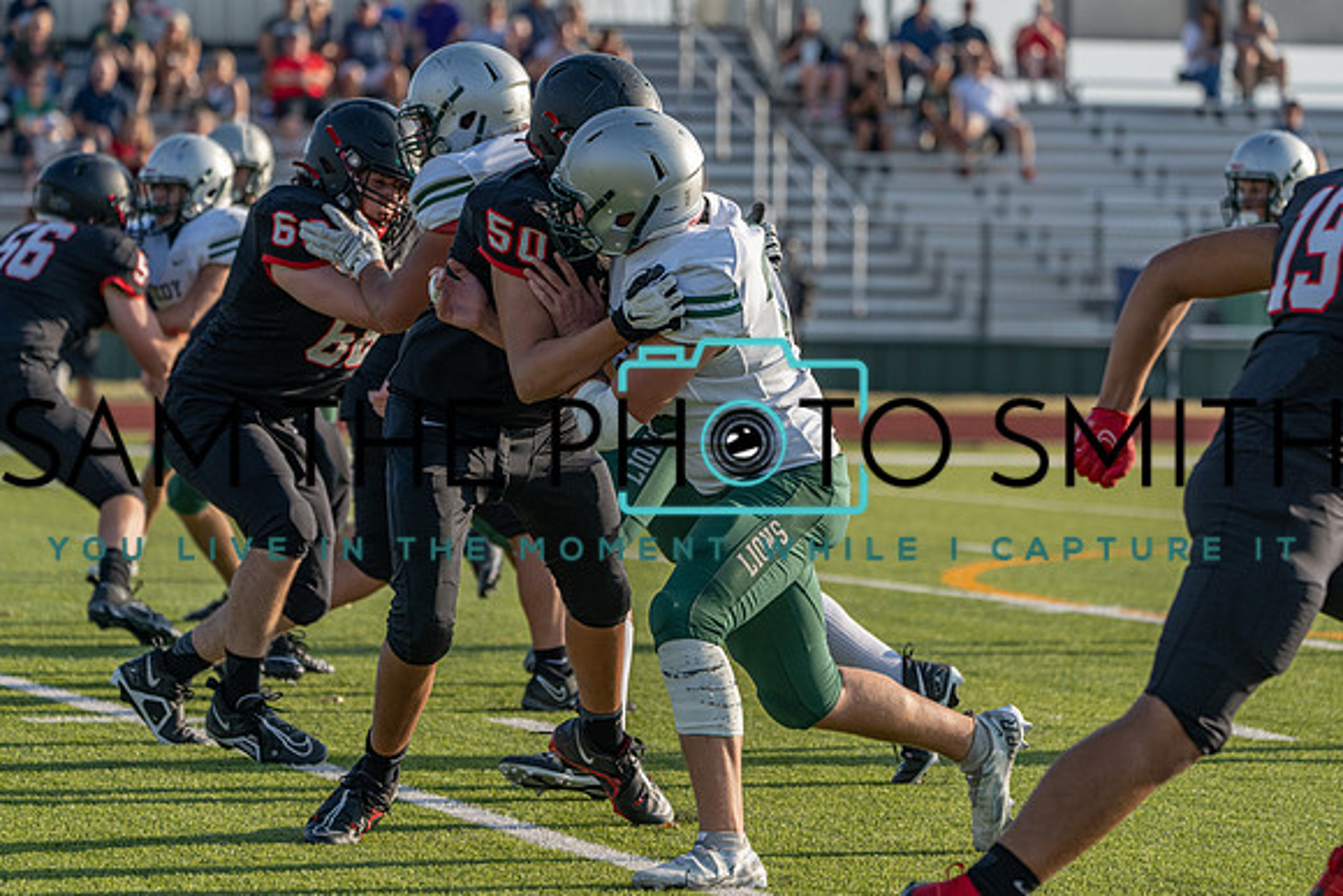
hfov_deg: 9.1
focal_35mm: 226
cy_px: 448
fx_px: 8433
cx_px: 672
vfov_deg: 6.1
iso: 400
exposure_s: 1/1250
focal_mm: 226
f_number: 5.6
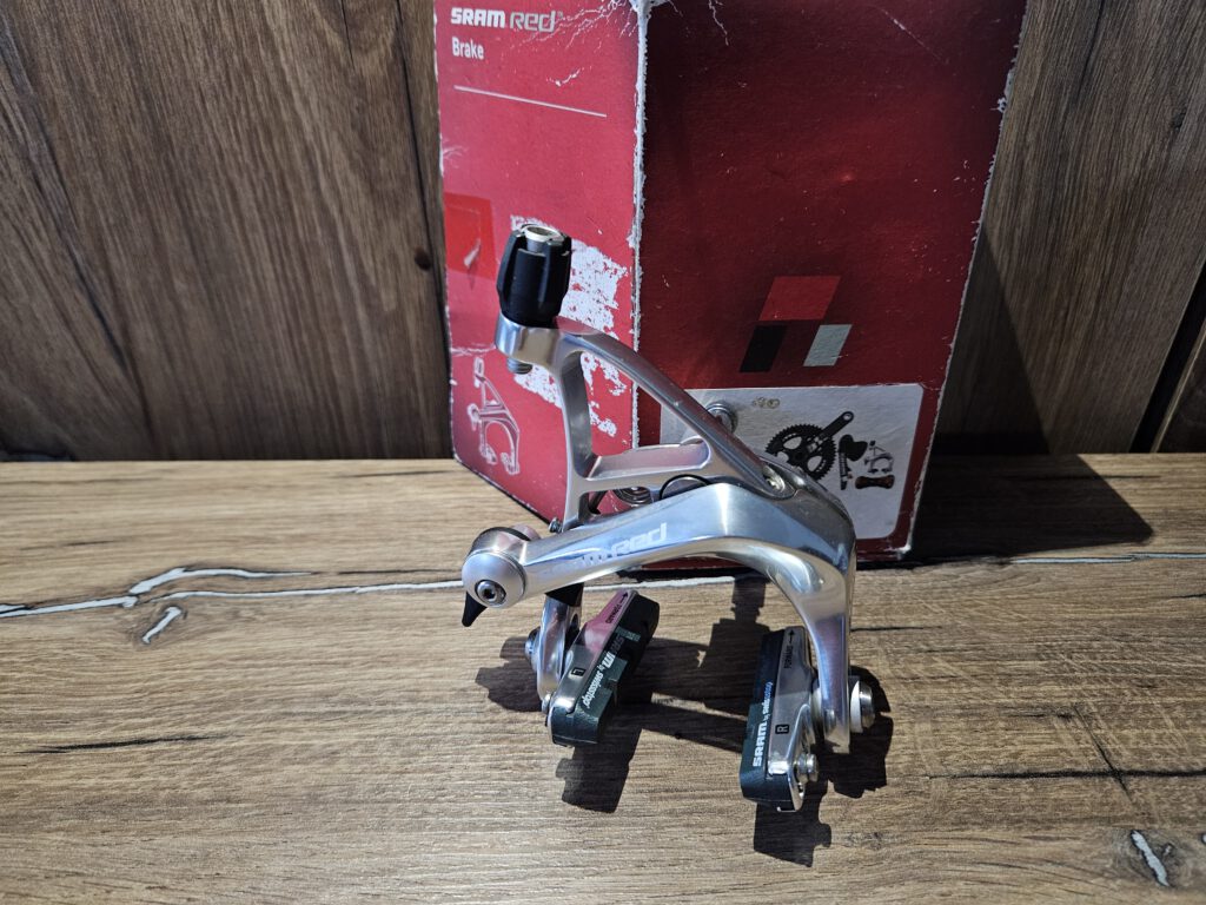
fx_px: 801
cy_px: 452
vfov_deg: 58.9
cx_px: 603
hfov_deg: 73.9
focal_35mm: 23
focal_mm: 5.4
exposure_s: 1/25
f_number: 1.8
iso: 640
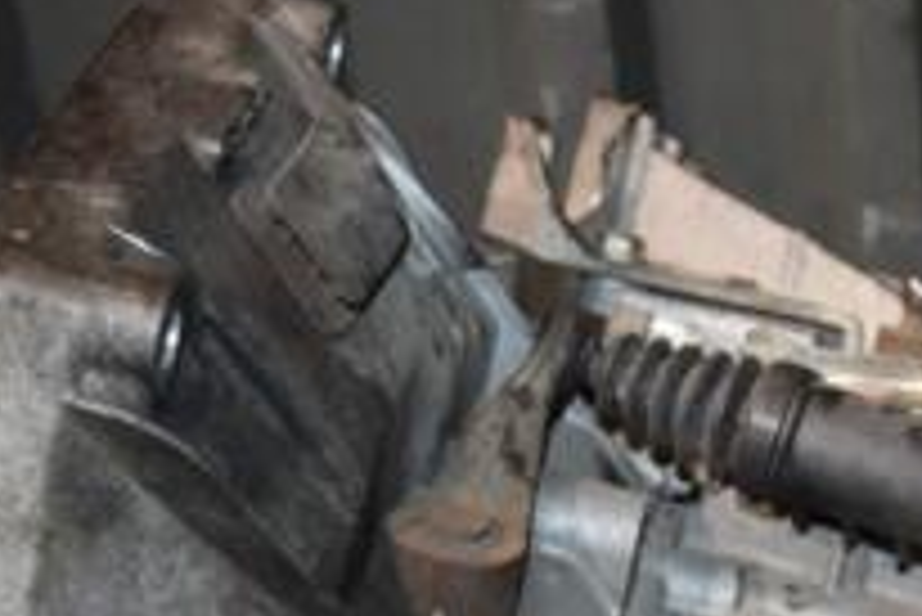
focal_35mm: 114
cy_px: 728
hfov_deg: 17.6
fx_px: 2922
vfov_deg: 11.8
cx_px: 882
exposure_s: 1/60
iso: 800
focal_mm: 26
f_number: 5
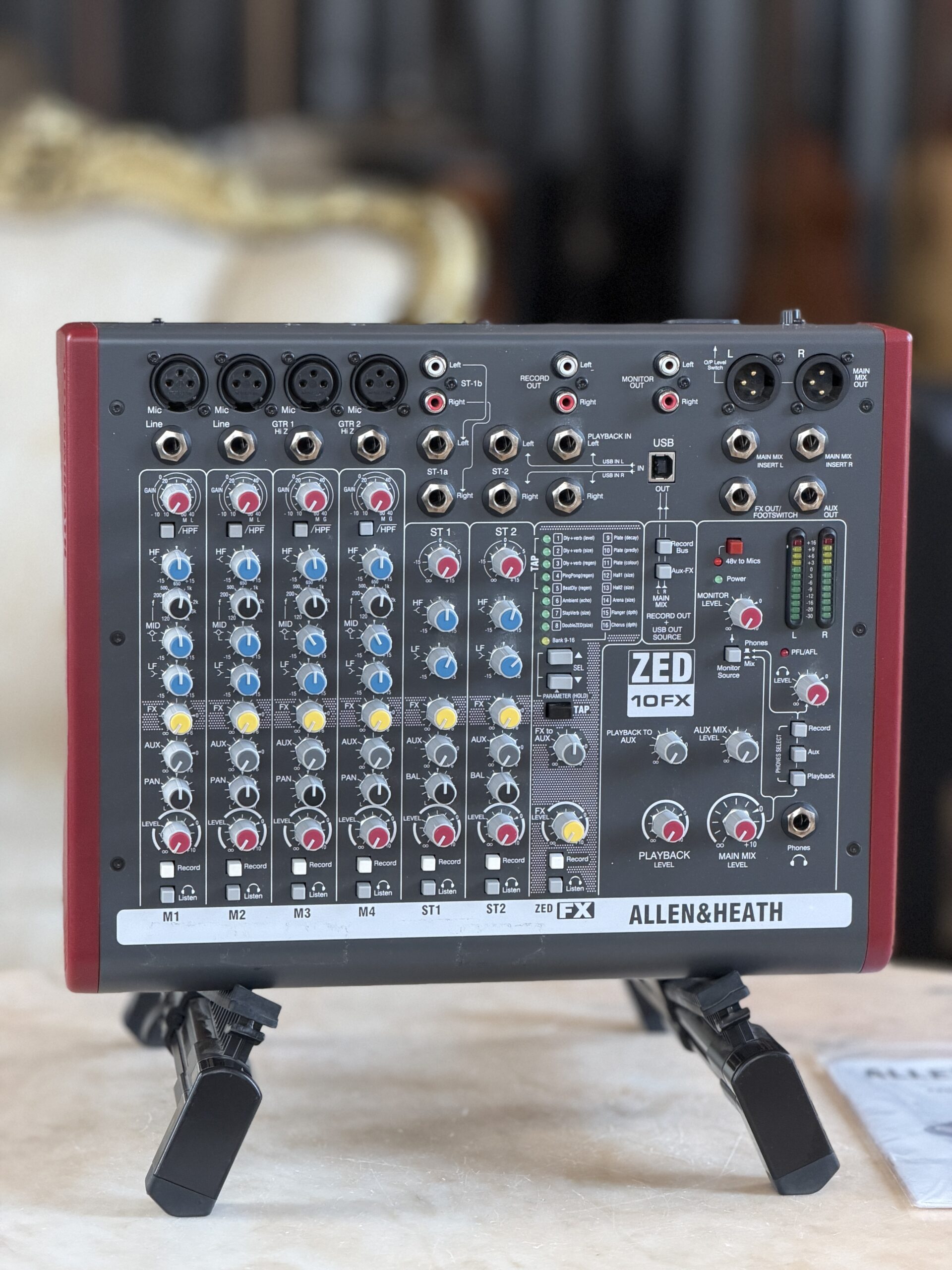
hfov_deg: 14.8
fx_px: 3667
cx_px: 476
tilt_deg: -9.4
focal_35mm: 100
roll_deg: -0.8
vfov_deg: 19.6
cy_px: 635
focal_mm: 16.89
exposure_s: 1/121
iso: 320
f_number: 2.8
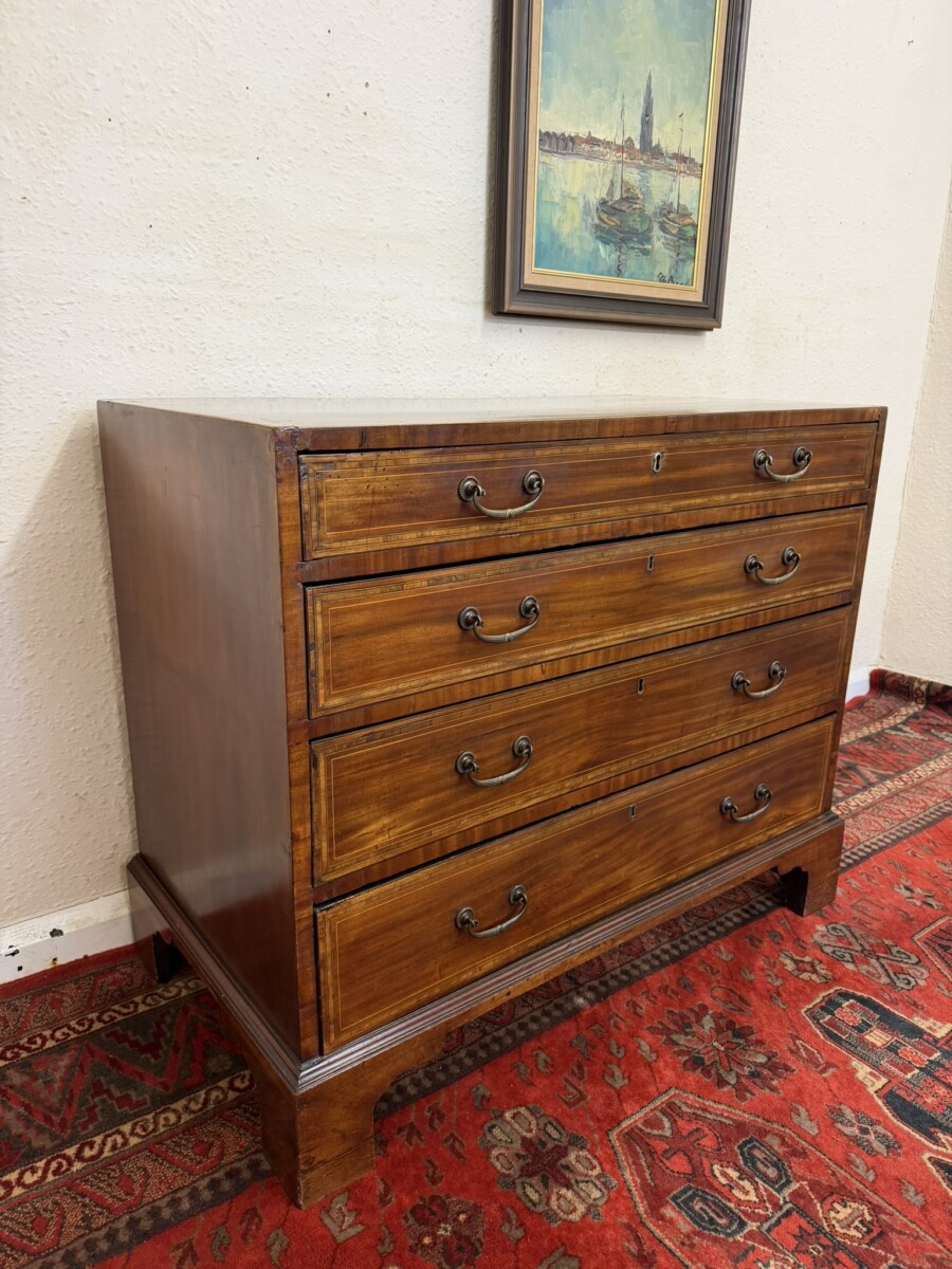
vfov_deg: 71.6
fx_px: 880
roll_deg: -2.8
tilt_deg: -16.4
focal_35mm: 24
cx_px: 476
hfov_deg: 56.8
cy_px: 634
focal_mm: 6.76
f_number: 1.78
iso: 160
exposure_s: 1/50
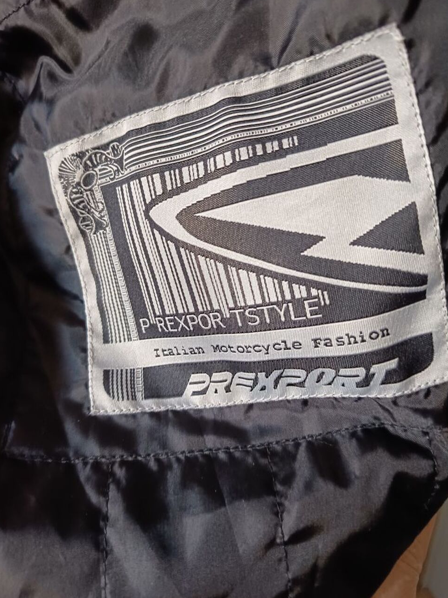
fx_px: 431
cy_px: 292
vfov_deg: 69.4
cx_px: 217
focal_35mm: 25
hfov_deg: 54.9
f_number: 1.7
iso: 2188
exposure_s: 1/16.7
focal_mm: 5.27
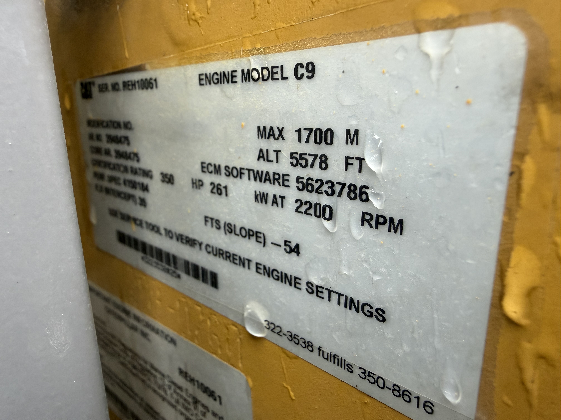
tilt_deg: -15.2
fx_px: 389
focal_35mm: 24
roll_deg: +2.1
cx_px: 280
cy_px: 210
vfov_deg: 56.8
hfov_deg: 71.6
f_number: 2.2
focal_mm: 2.22
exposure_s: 1/99
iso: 200
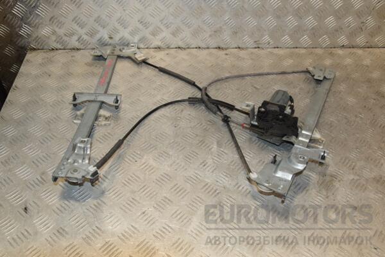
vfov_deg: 36.9
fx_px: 385
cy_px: 128
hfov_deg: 53.1
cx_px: 192
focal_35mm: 36
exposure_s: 1/200
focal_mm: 24
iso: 800
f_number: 7.1
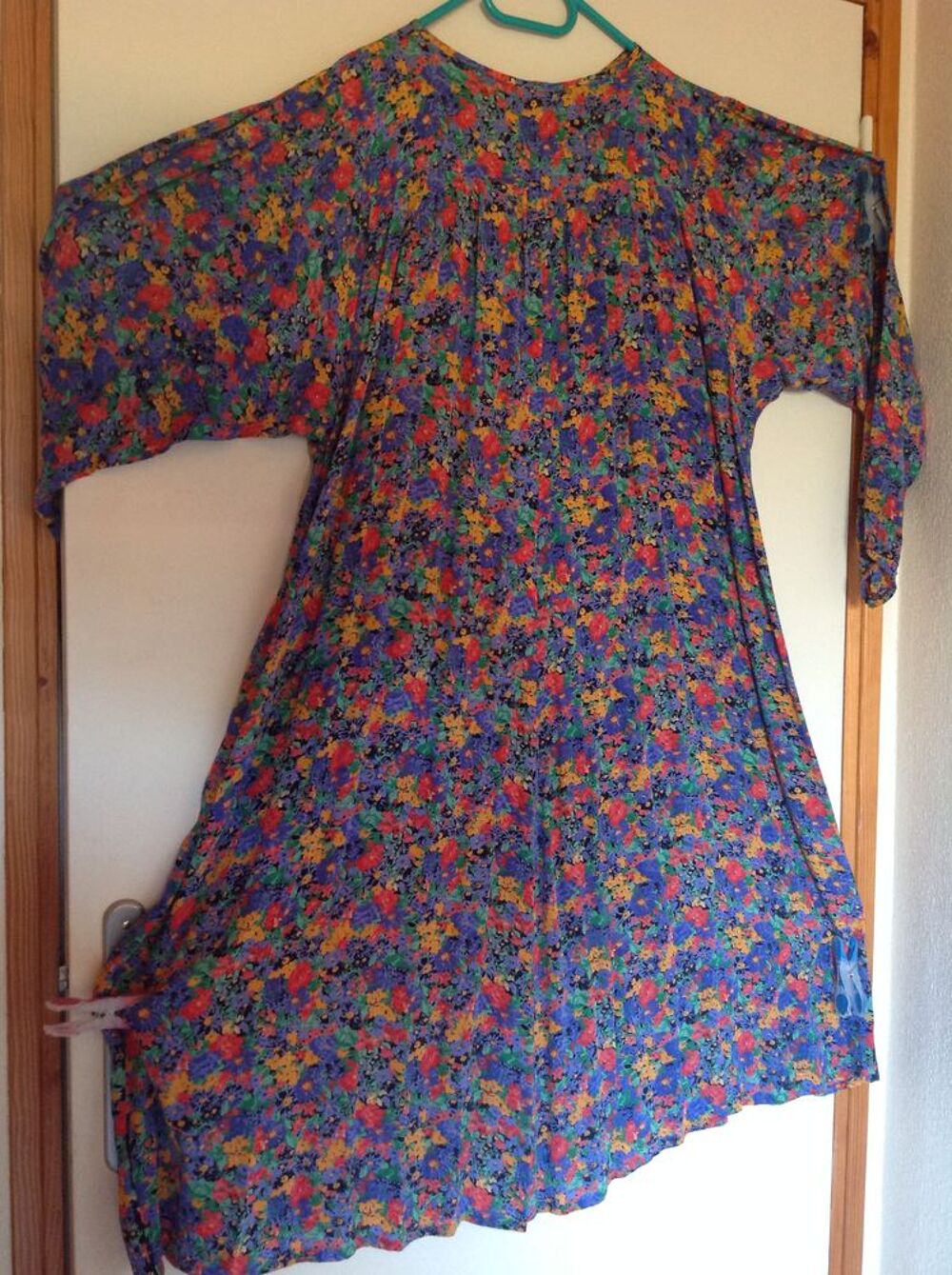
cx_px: 476
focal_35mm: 35
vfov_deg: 52.7
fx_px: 1287
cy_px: 638
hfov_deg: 40.6
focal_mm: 4.28
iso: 200
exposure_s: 1/15
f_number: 2.4
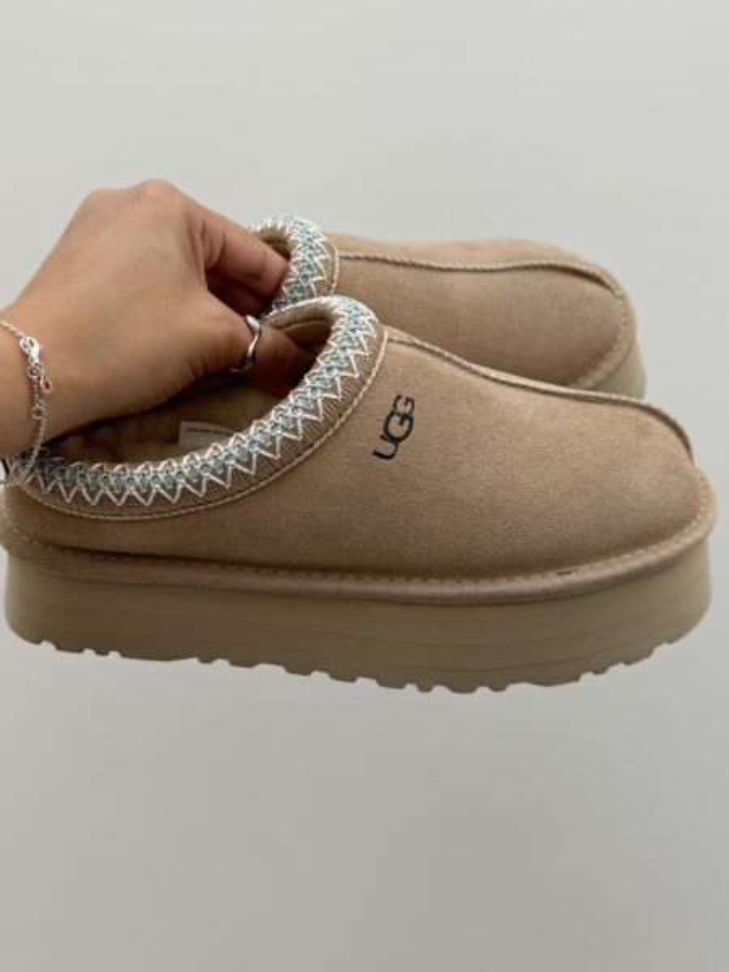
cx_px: 364
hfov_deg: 56.8
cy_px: 486
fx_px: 674
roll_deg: +0.5
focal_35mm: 24
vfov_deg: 71.6
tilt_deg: -12.6
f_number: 1.78
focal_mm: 6.76
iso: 64
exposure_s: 1/121
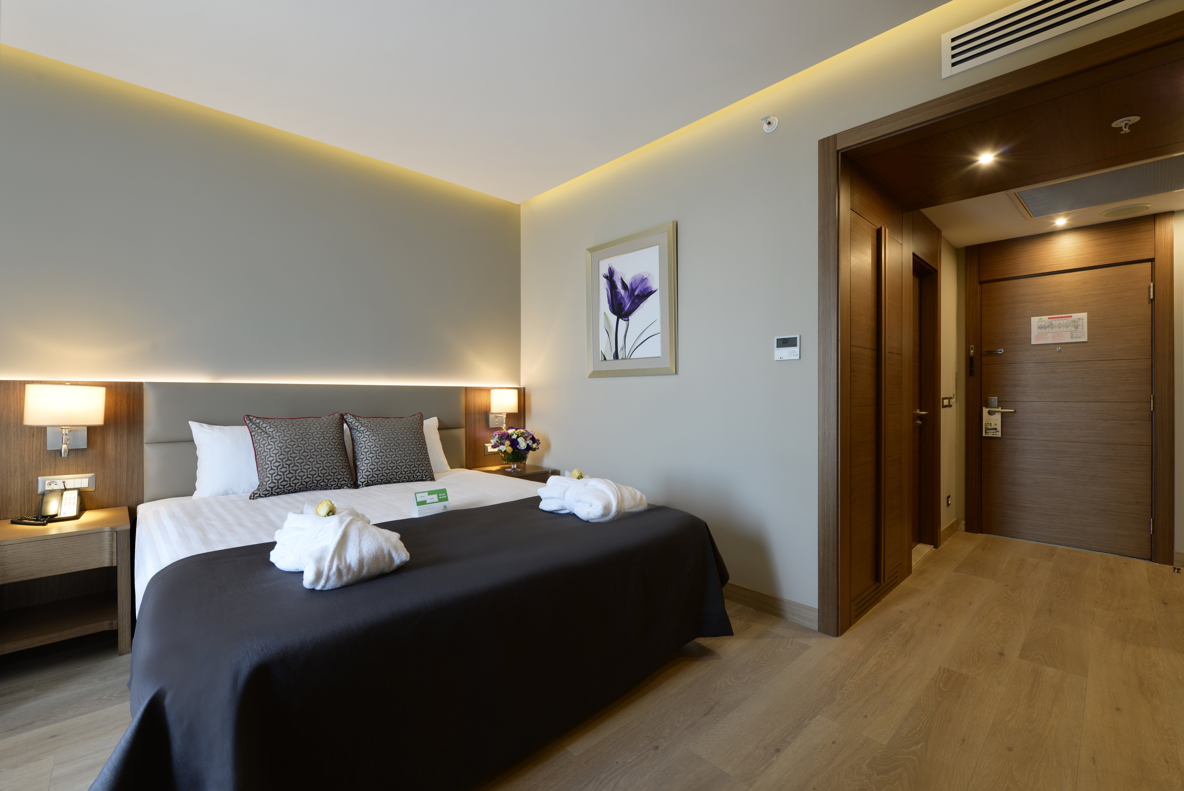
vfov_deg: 81.2
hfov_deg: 104.2
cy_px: 396
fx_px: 461
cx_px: 592
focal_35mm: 14
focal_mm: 14
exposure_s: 1/1.3
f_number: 9
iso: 100
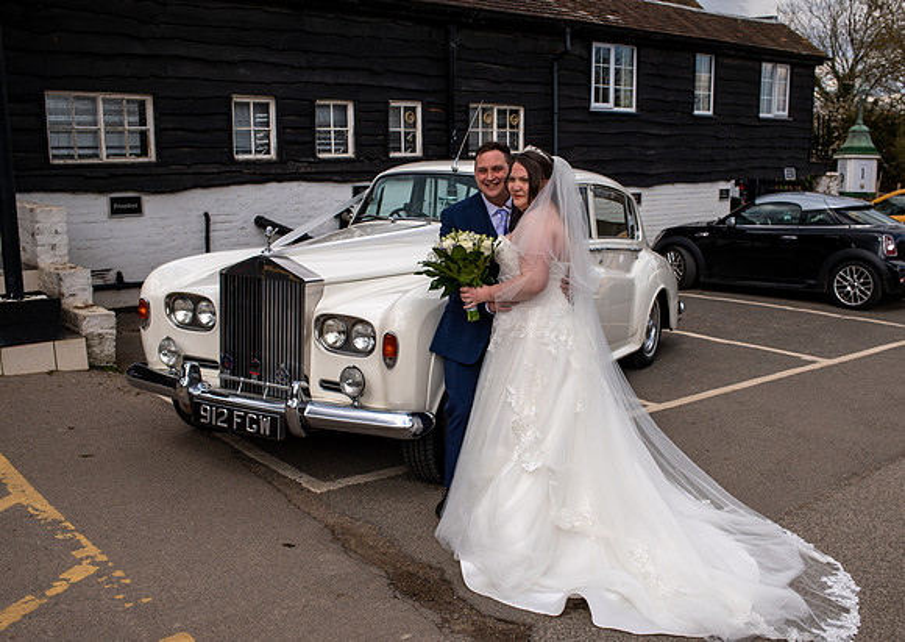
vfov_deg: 37.8
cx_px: 482
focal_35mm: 37
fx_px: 936
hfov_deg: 51.5
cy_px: 321
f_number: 6.3
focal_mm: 35
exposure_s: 1/800
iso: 100
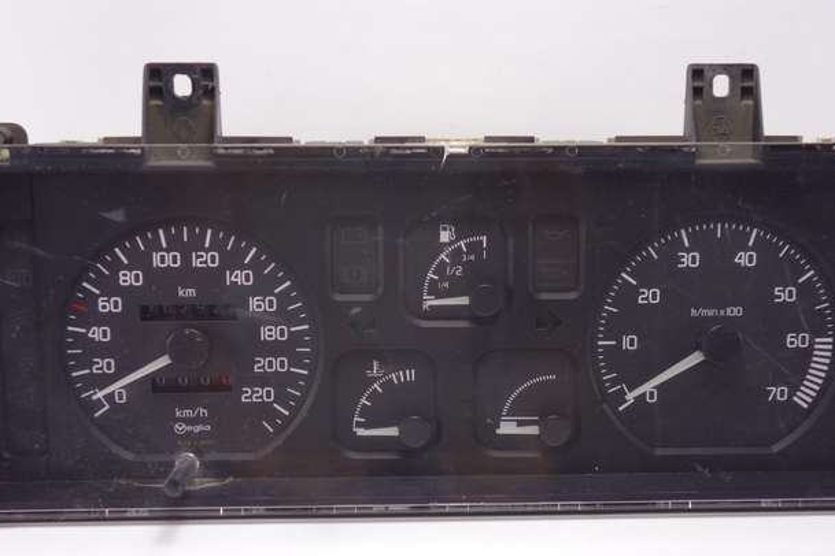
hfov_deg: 37.5
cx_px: 450
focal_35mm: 53
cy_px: 318
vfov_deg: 25.5
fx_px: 1229
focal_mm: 15.45
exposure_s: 1/50
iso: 160
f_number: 3.2
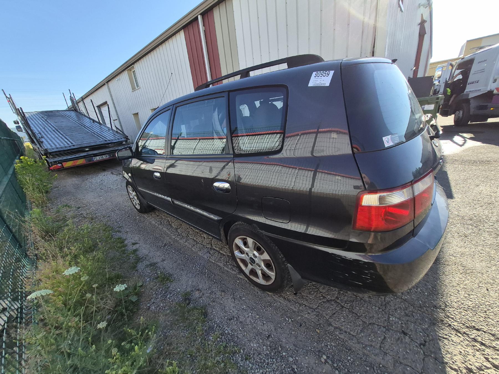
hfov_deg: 106.2
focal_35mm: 13
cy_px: 187
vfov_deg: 89.9
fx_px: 187
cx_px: 250
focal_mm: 1.74
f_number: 2.2
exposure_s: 1/1111
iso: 40
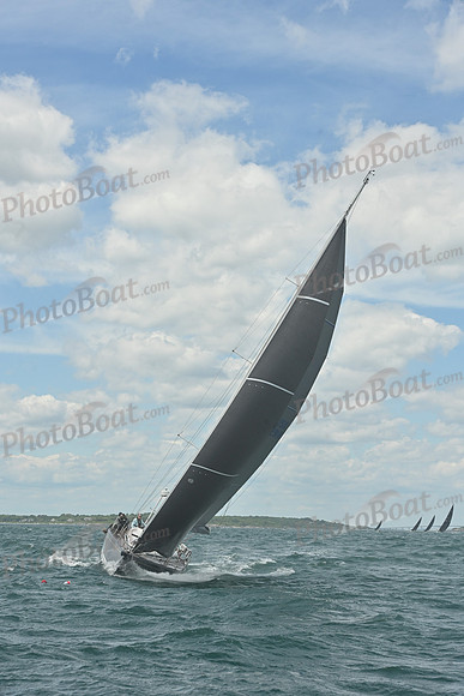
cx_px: 232
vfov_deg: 28.8
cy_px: 348
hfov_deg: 19.5
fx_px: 1352
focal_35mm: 70
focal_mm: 70
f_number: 10
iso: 320
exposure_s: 1/1250
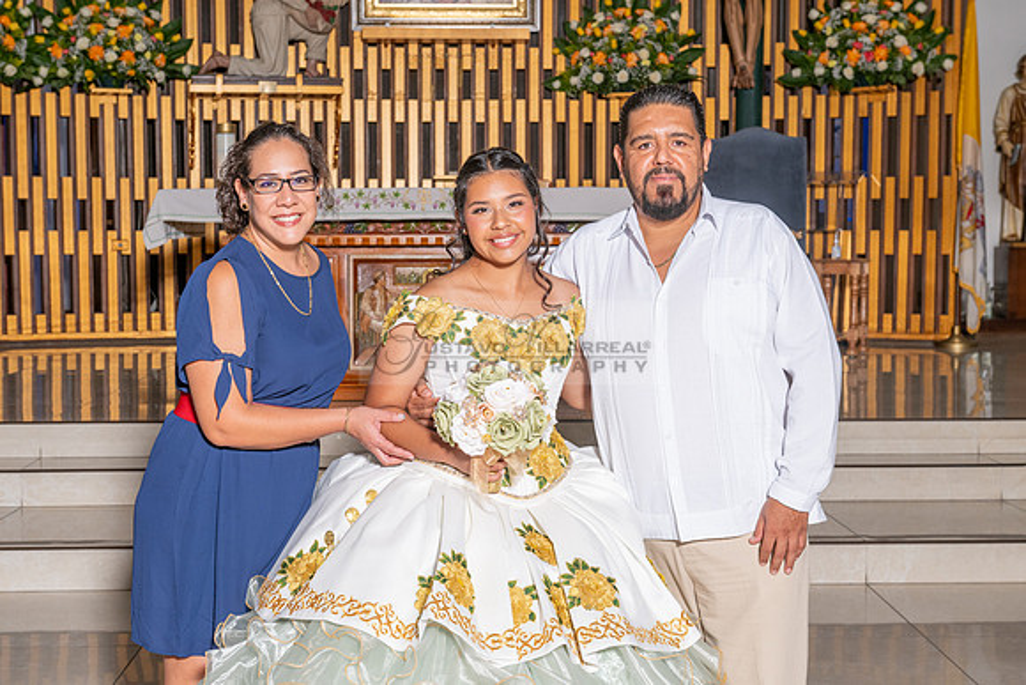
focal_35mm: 55
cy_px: 342
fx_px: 1568
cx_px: 513
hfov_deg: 36.2
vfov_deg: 24.6
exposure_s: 1/160
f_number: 7.1
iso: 320
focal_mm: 55
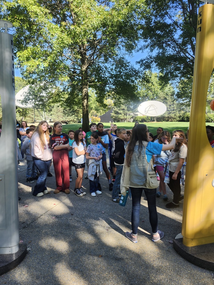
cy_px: 142
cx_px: 107
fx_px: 190
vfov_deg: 73.9
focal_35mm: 23
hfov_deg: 58.9
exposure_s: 1/250
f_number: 1.8
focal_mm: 5.54
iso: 25
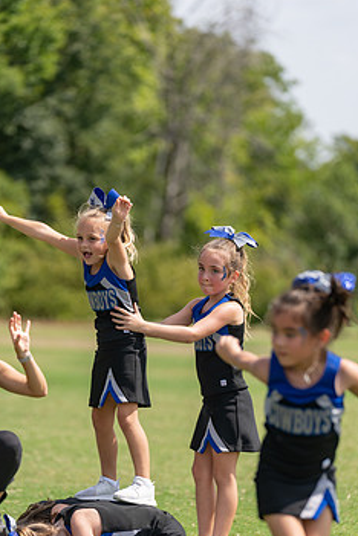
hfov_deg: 7.3
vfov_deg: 11.0
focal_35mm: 187
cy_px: 341
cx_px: 158
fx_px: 2789
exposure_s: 1/1600
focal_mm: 146
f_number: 2.8
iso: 100
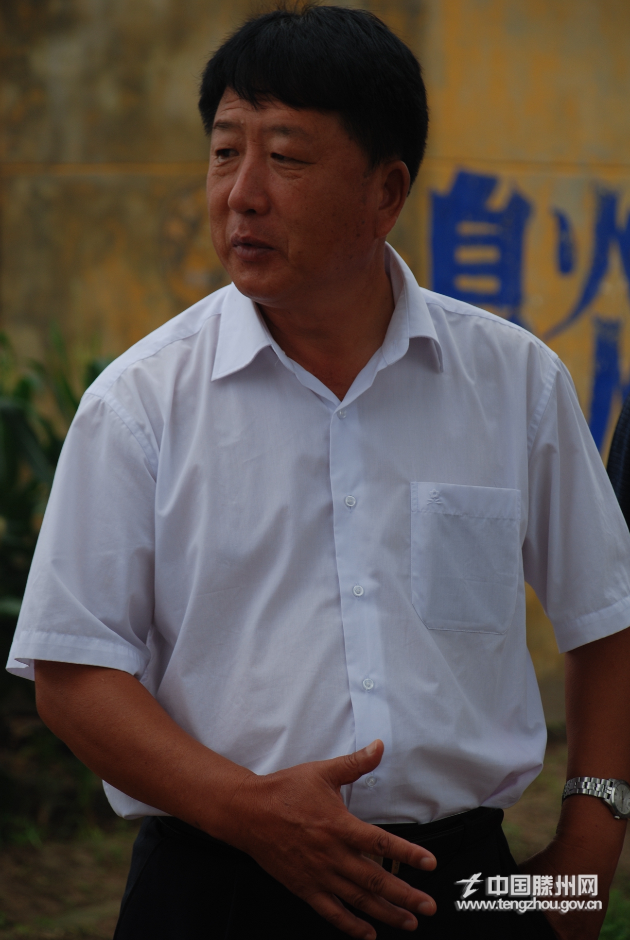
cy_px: 470
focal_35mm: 142
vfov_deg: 14.4
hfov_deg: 9.7
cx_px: 315
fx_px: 3730
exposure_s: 1/80
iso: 100
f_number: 5.6
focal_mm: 95
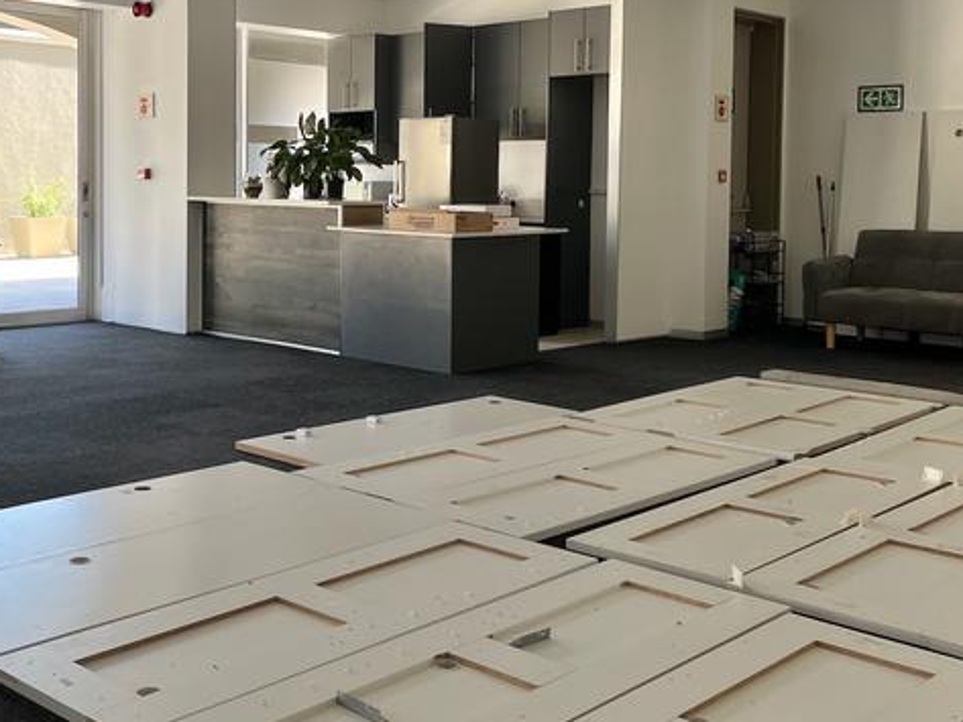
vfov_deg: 32.5
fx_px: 1224
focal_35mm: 44
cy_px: 209
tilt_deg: -2.2
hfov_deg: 42.6
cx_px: 362
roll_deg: -0.6
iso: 80
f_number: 1.6
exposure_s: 1/100
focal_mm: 5.1
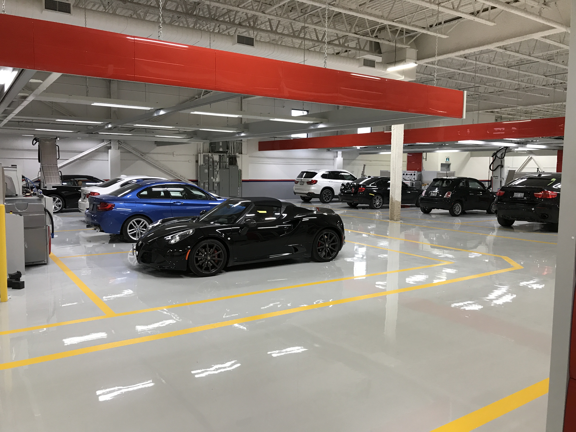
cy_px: 216
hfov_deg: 63.4
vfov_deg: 49.7
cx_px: 288
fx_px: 466
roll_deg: -0.5
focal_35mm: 28
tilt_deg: -4.8
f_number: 1.8
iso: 25
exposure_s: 1/30
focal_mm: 3.99
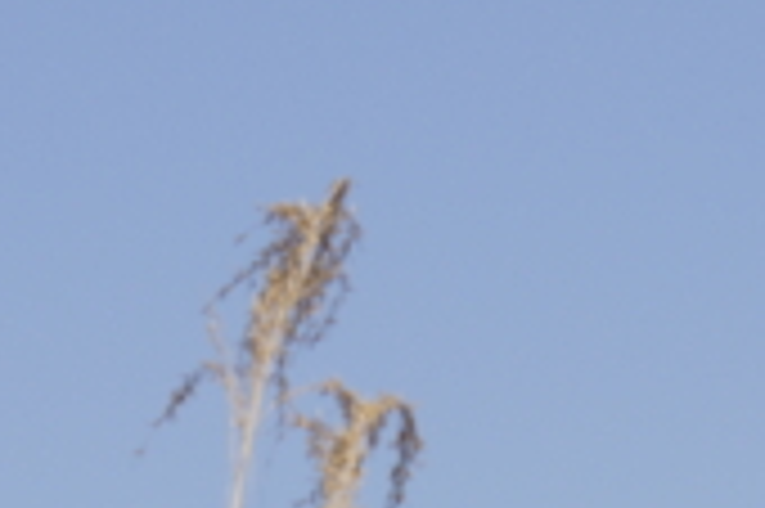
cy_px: 870
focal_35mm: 370
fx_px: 7855
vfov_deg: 3.7
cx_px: 585
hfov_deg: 5.6
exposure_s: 1/500
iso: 200
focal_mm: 70
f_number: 11
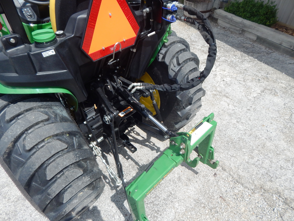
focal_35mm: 22
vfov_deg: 61.1
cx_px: 147
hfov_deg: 76.4
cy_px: 110
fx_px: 187
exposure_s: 1/500
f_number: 6
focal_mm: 4
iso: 125
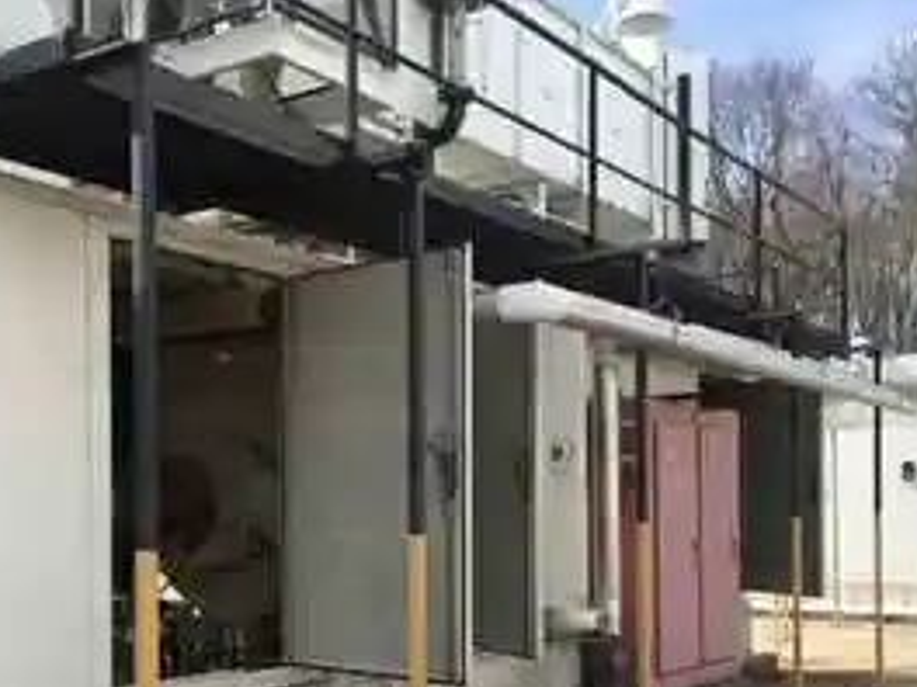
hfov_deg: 42.9
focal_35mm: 44
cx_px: 427
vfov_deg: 32.3
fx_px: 1166
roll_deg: +1.1
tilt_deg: +0.9
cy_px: 510
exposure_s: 1/1099
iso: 32
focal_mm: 4.15
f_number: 2.2
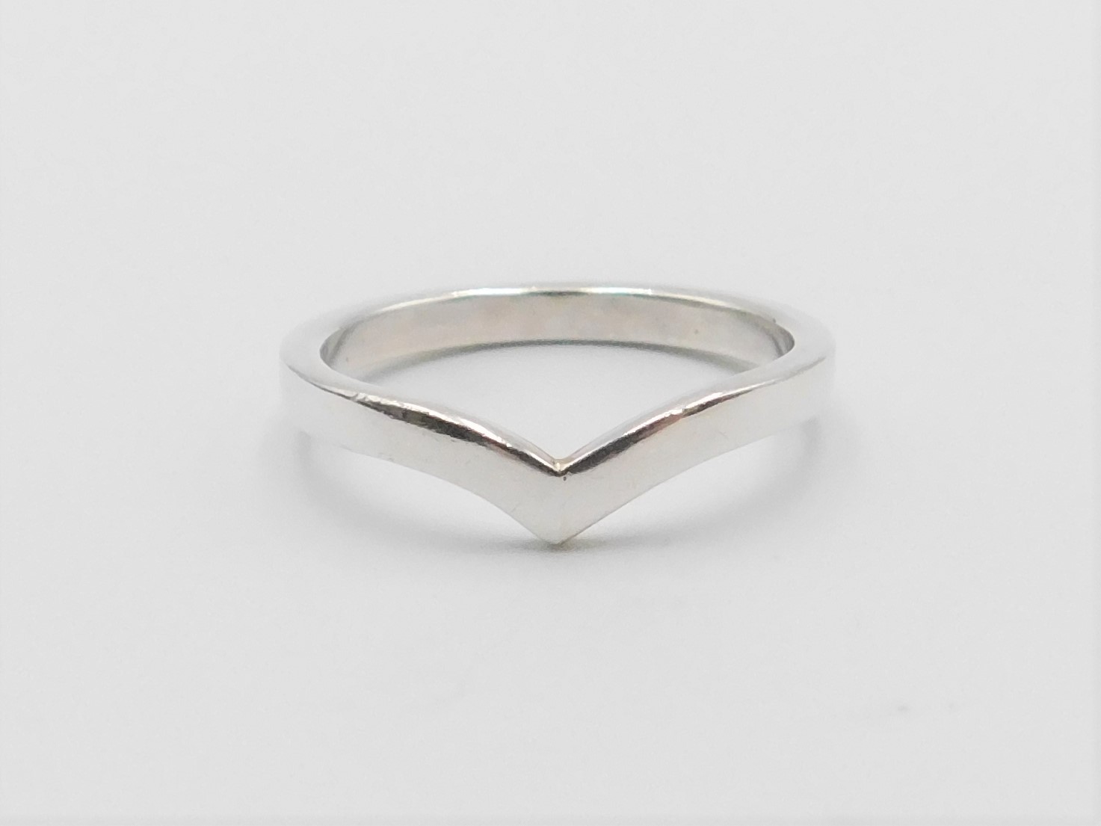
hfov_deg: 73.9
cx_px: 550
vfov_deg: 58.9
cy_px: 413
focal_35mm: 23
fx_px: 732
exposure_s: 1/1000
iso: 400
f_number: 3
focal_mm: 4
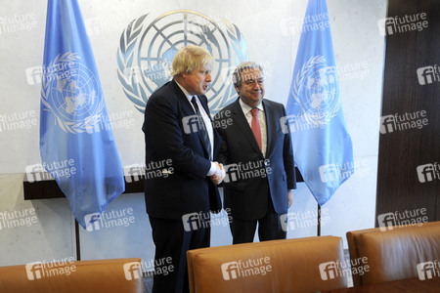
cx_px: 220
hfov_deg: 54.4
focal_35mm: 35
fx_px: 428
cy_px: 146
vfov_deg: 37.9
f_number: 2.8
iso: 1600
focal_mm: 35
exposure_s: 1/250
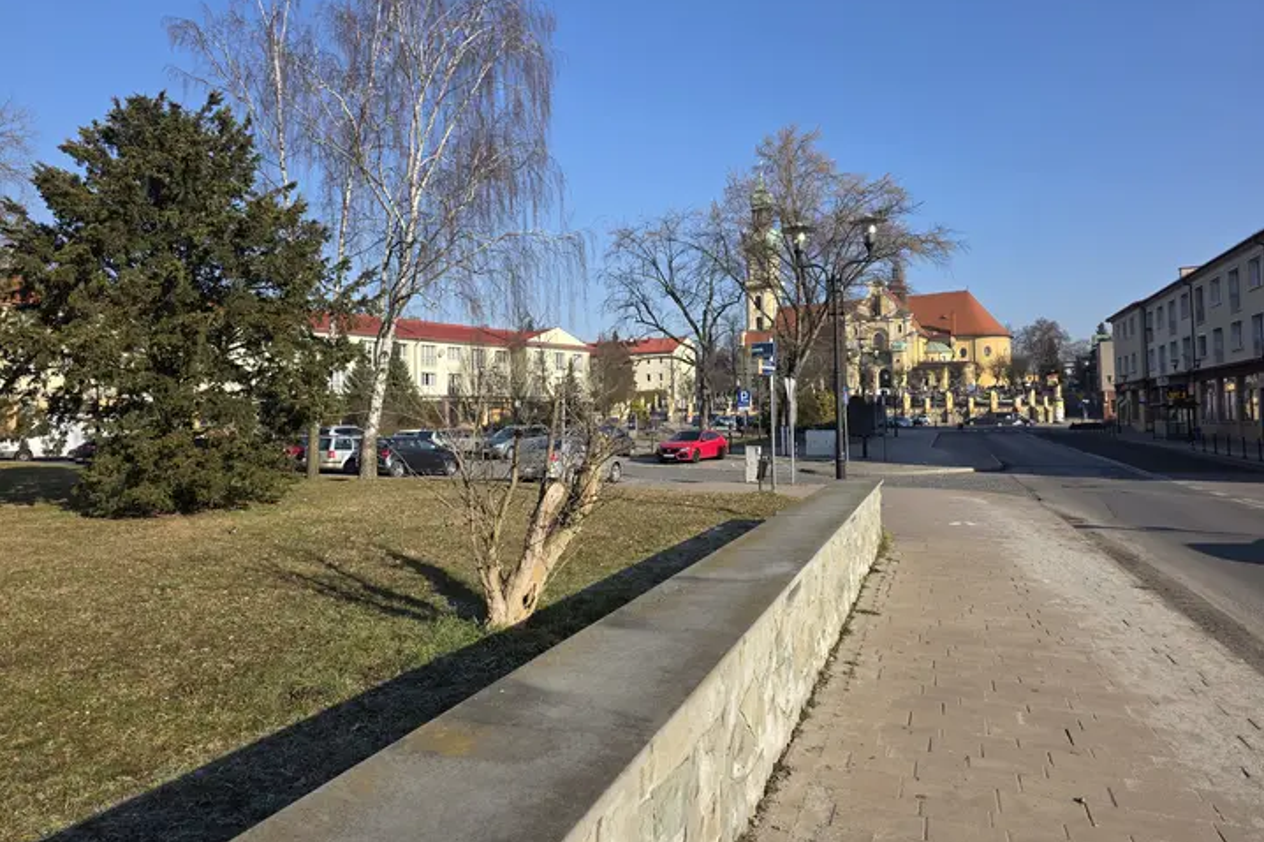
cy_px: 380
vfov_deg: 53.0
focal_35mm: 24
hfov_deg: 73.8
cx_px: 632
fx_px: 842
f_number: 1.7
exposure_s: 1/3891
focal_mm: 6.3
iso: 80
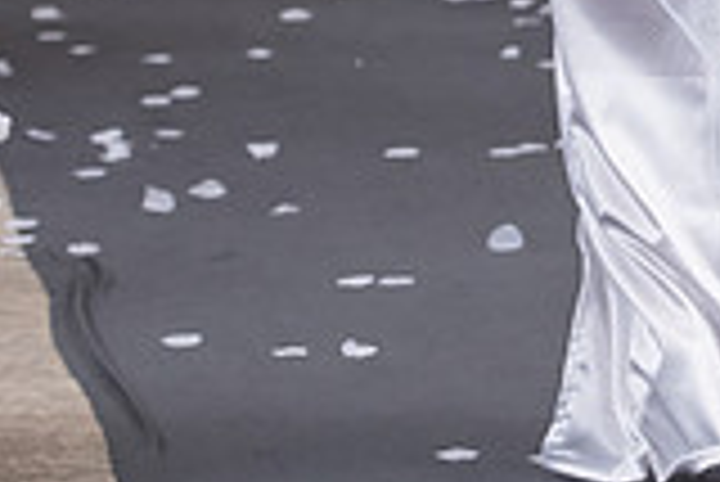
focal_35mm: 254
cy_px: -241
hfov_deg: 8.0
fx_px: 5084
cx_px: 796
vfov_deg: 5.4
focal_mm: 70
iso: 1250
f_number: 3.5
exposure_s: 1/200
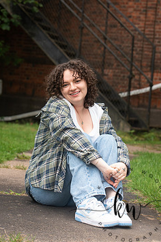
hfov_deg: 13.8
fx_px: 665
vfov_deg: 20.6
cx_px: 89
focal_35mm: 99
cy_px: 95
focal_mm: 78
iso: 320
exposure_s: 1/200
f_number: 5
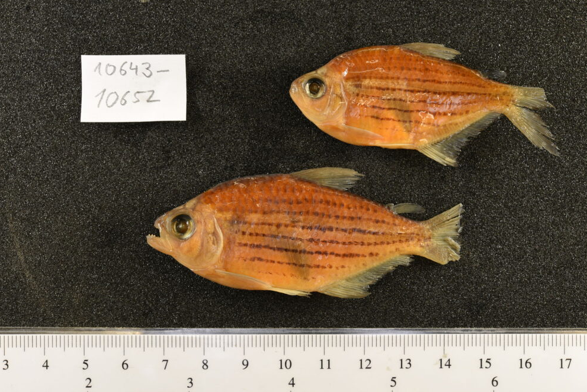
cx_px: 291
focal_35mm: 62
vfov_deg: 21.9
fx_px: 1011
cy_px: 192
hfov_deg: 32.4
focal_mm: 60
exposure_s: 1/2.5
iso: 100
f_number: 14
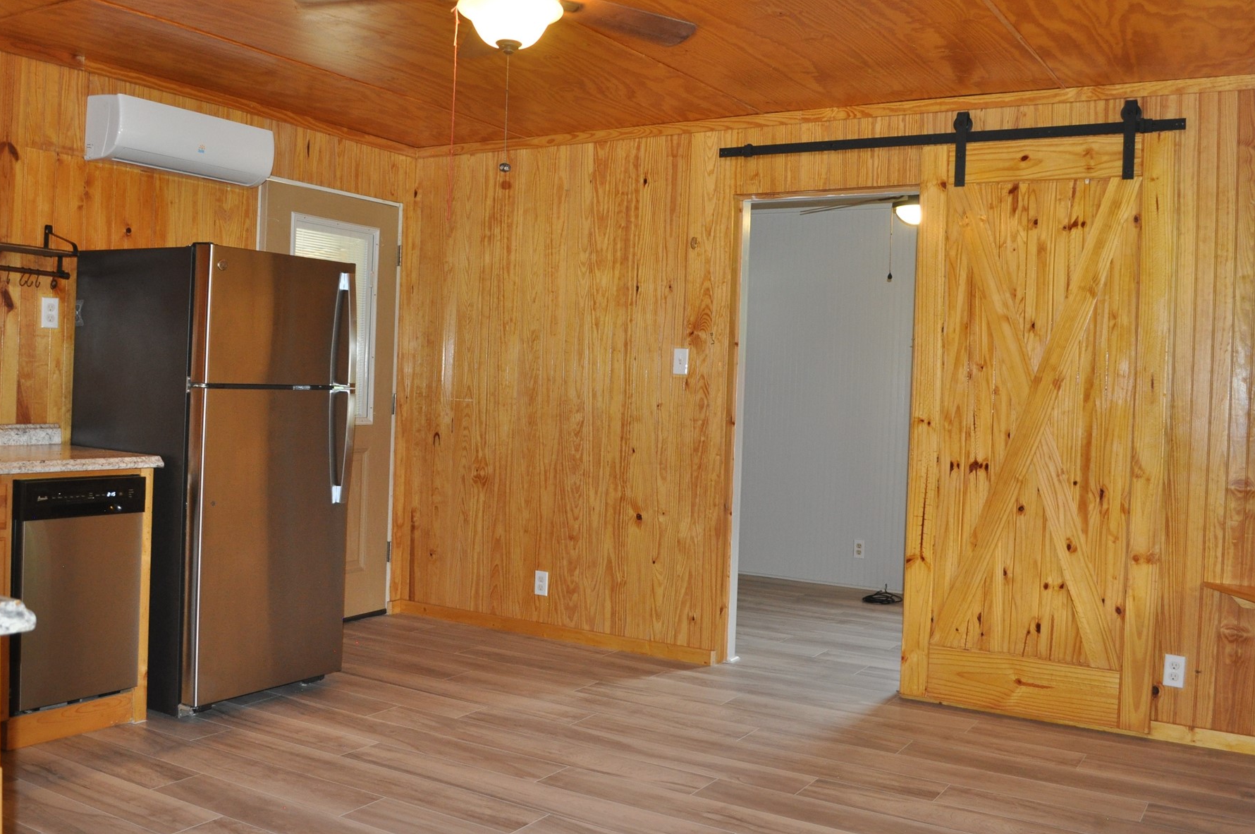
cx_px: 590
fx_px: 1149
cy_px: 374
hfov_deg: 57.2
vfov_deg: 39.8
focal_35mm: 33
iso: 800
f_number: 3.5
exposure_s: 1/60
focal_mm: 18
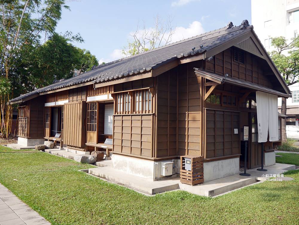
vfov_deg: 49.8
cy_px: 112
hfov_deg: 63.4
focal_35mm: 28
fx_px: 242
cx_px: 150
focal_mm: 14
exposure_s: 1/640
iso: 200
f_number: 4.5
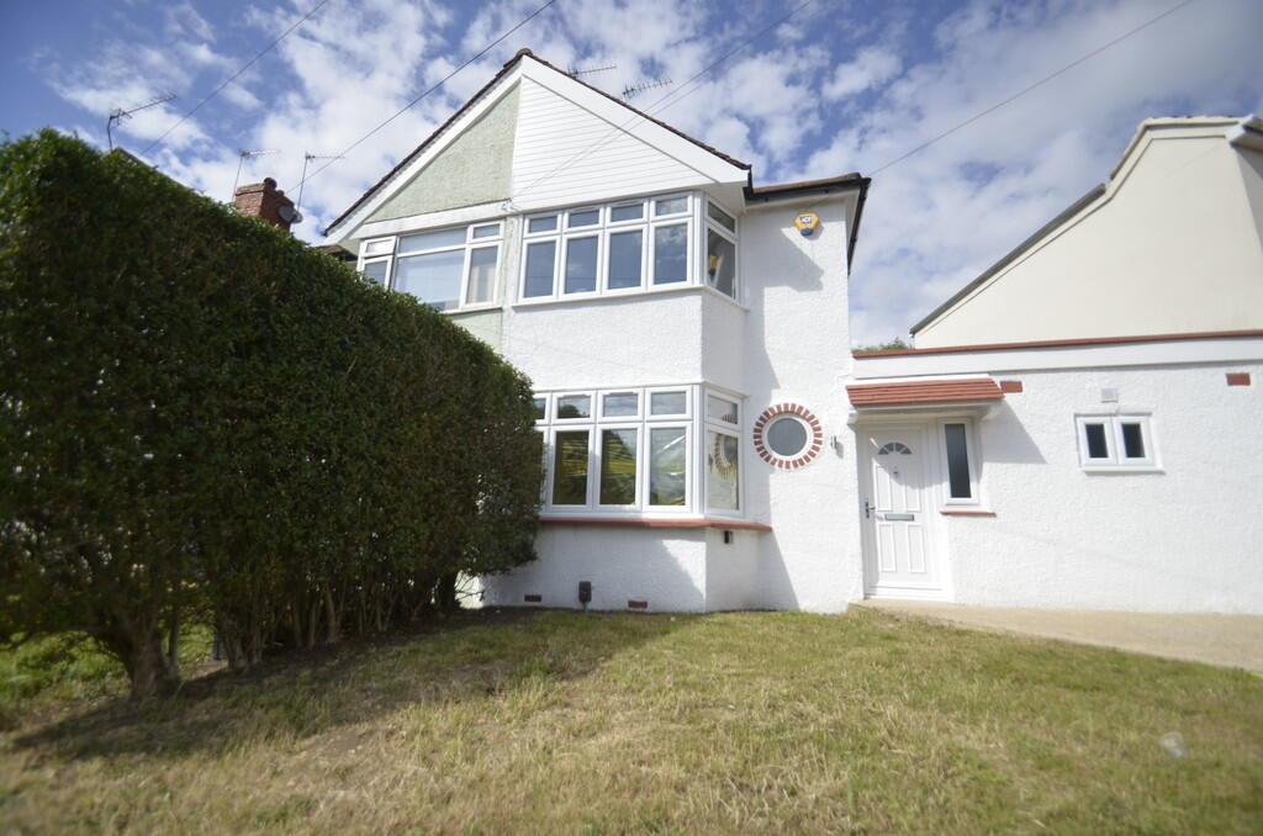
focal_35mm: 15
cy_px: 418
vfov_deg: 77.1
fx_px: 525
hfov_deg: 100.5
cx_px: 632
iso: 200
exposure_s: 1/2000
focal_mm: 10
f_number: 3.5
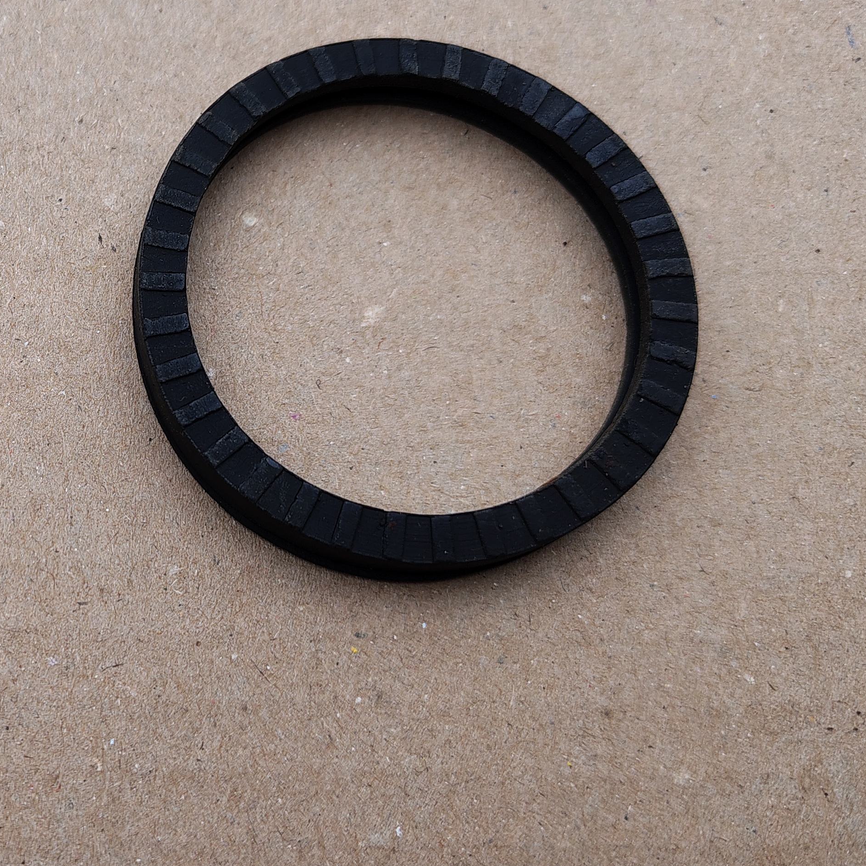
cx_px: 48
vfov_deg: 36.8
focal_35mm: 46
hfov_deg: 34.3
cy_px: 408
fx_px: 1302
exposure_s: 1/473
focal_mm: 5.56
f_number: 1.8
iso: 100
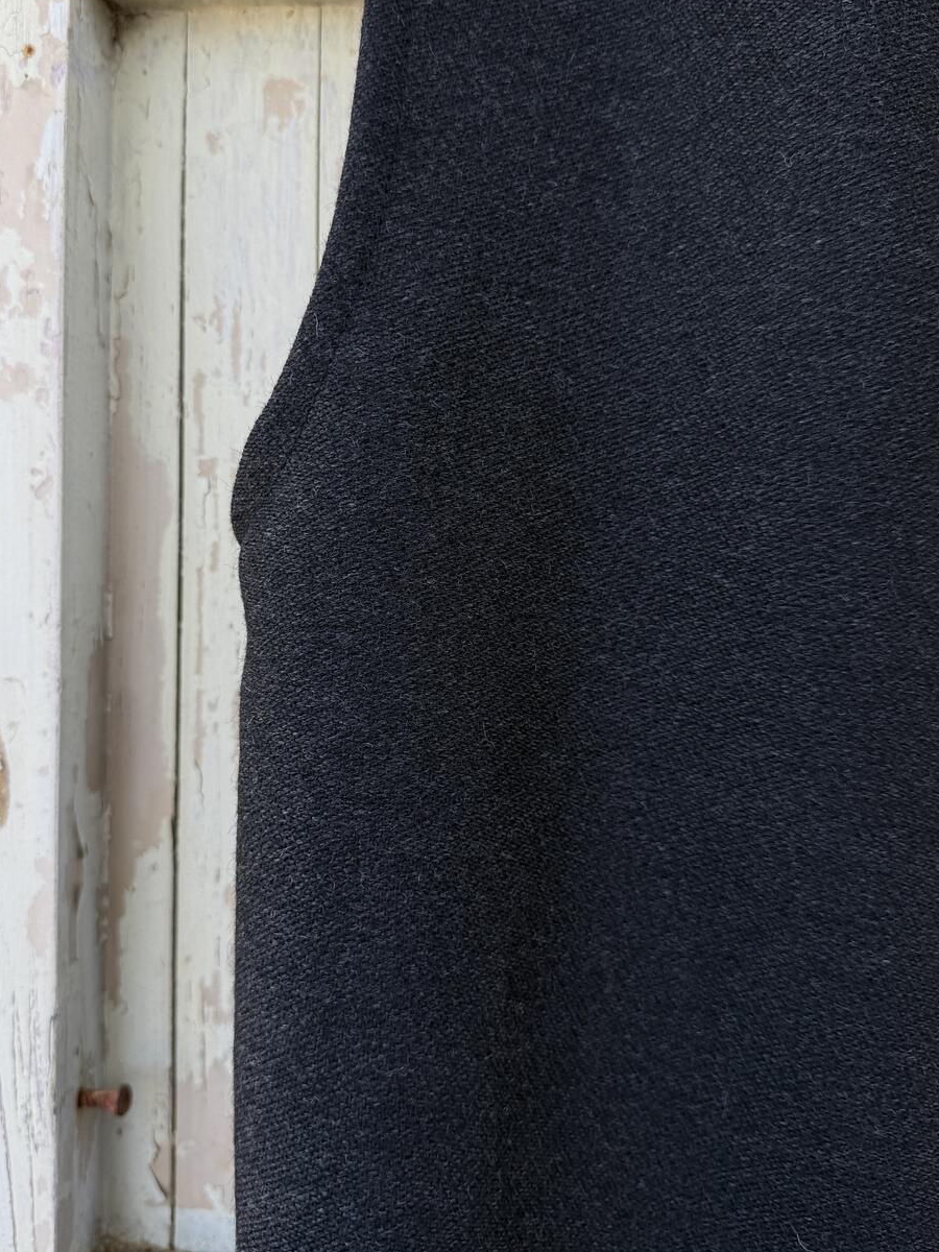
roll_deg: +0.0
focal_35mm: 30
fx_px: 1085
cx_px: 431
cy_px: 572
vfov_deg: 59.9
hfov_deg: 46.8
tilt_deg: -7.8
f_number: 1.78
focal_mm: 6.76
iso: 80
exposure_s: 1/627
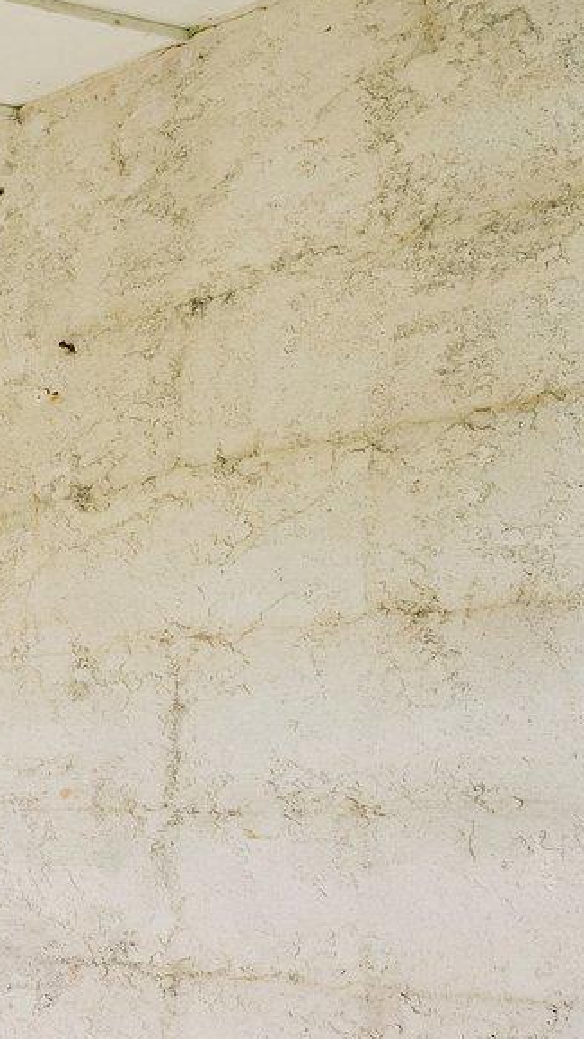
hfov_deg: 12.5
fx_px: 1432
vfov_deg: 38.5
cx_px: -1053
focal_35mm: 52
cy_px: 817
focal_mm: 14
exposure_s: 1/125
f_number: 8
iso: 100
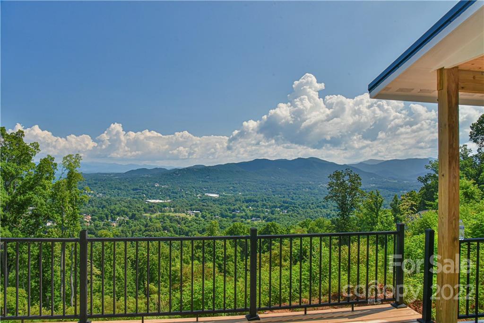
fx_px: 323
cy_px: 162
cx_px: 242
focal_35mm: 24
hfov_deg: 73.7
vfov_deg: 53.1
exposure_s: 1/640
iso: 1600
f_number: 13
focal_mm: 24
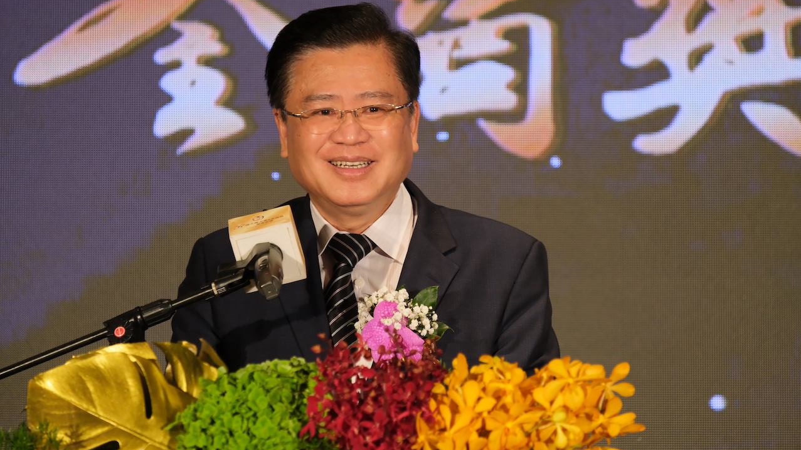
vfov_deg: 4.5
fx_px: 5776
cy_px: 205
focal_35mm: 272
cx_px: 401
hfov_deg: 7.9
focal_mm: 172.4
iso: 1250
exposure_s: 1/160
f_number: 4.7
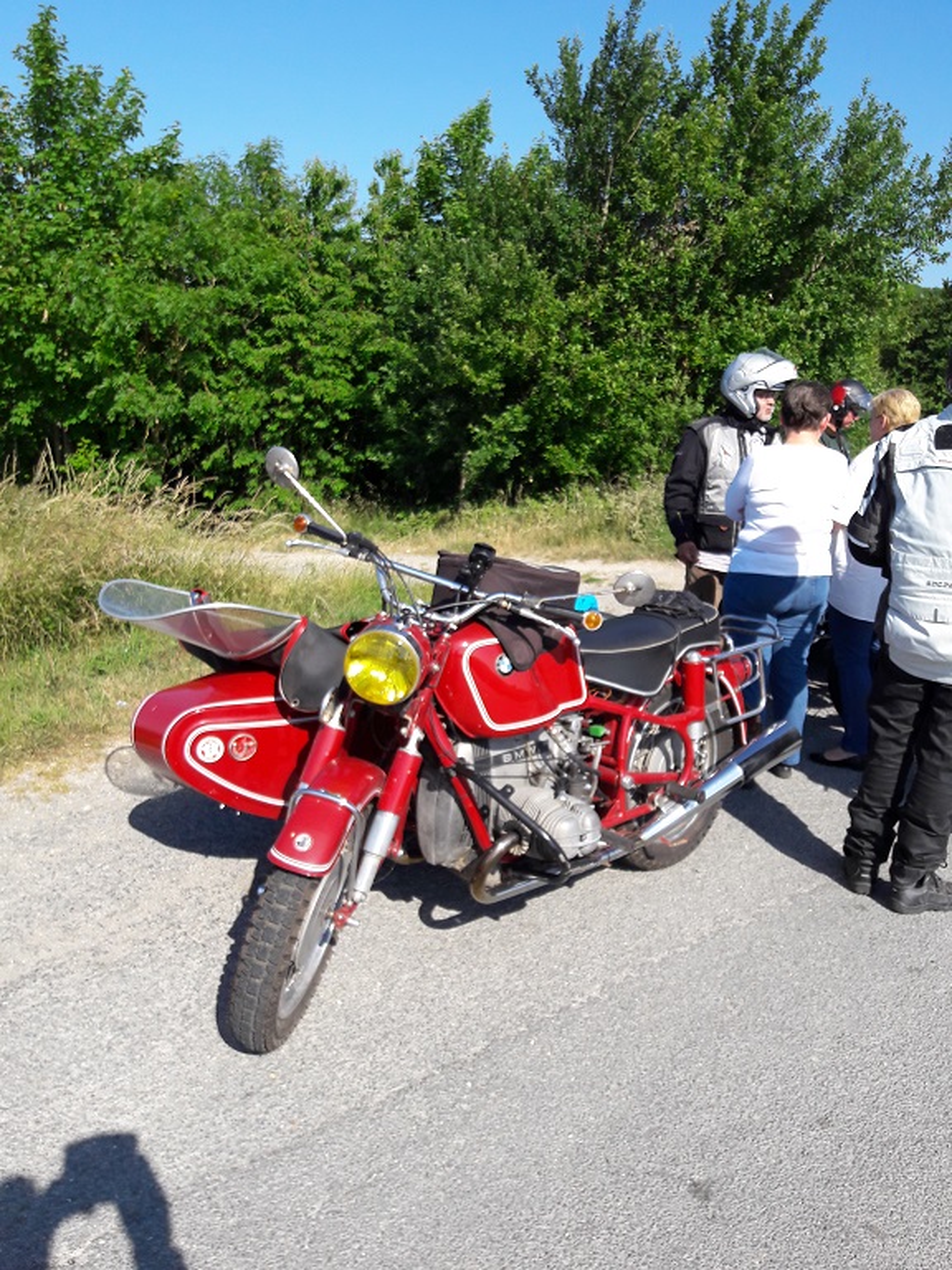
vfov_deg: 63.4
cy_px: 635
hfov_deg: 49.7
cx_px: 476
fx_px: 1027
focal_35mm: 28
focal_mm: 3.7
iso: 40
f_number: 1.9
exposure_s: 1/1136
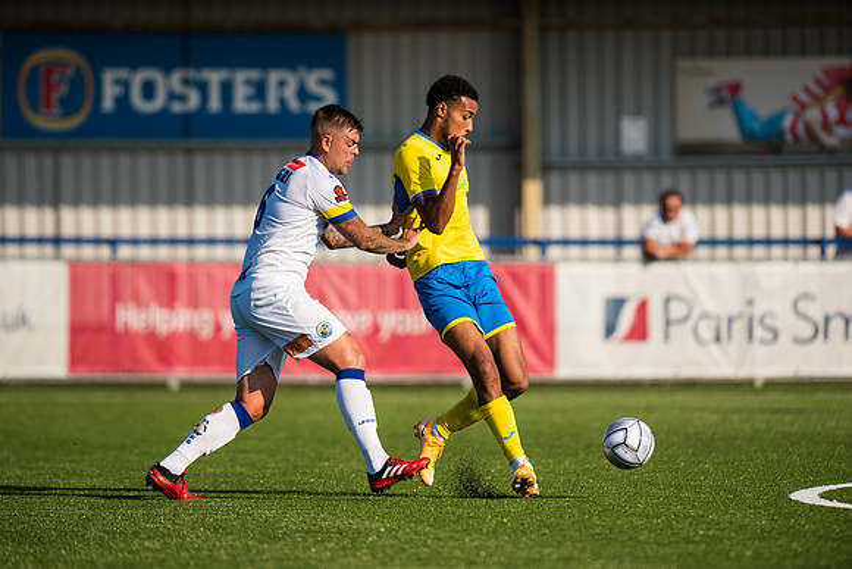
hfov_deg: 5.2
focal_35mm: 400
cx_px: 426
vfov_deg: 3.4
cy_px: 284
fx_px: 9468
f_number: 5
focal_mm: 400
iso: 200
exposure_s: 1/4000
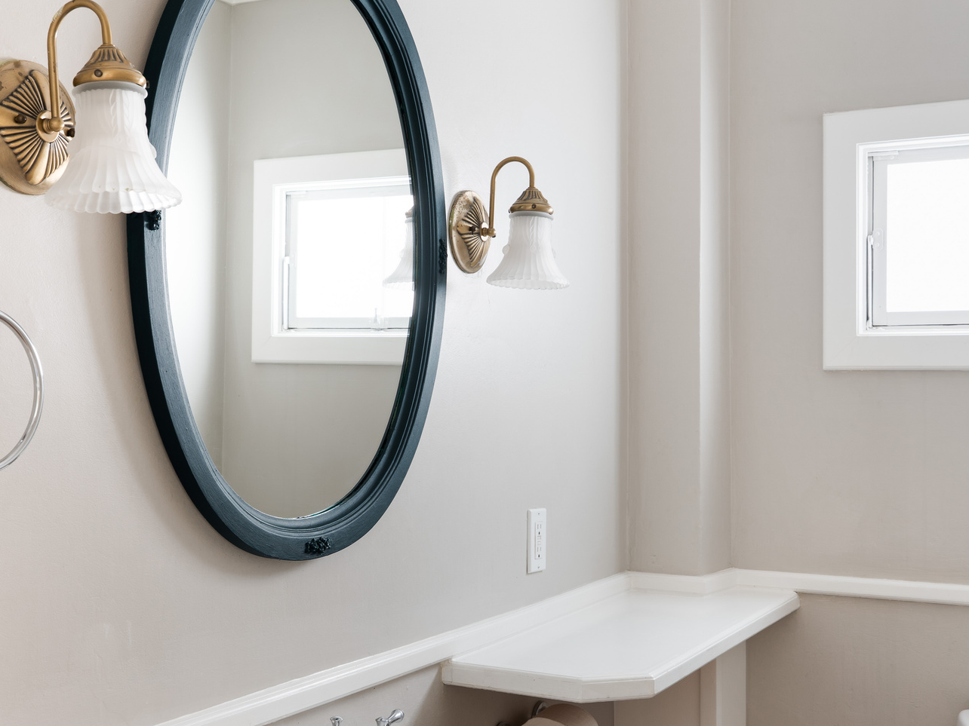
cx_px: 432
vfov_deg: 30.8
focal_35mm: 47
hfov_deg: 40.3
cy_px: 385
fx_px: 1318
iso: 100
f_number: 8
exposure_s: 13
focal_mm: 30.7
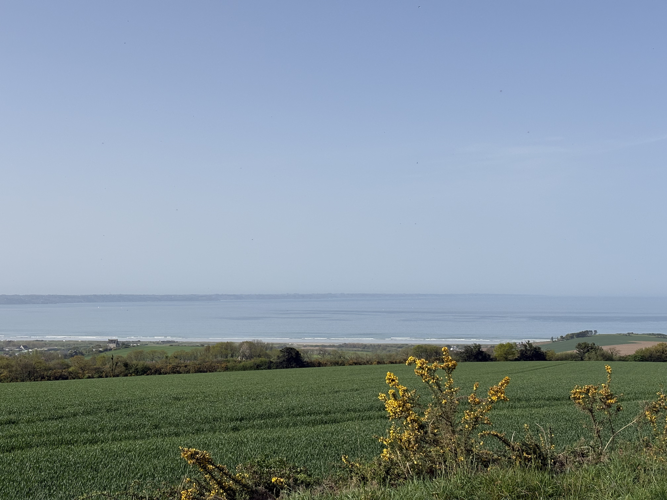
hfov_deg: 36.8
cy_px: 250
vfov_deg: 28.0
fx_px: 1002
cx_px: 334
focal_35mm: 52
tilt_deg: +3.1
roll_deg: +0.0
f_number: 1.6
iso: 32
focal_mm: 5.96
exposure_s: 1/4630
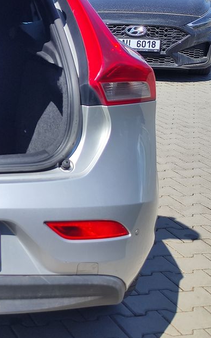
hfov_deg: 22.5
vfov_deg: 42.4
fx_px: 432
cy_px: 130
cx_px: -106
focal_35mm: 47
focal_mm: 7.01
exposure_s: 1/823
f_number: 1.69
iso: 50
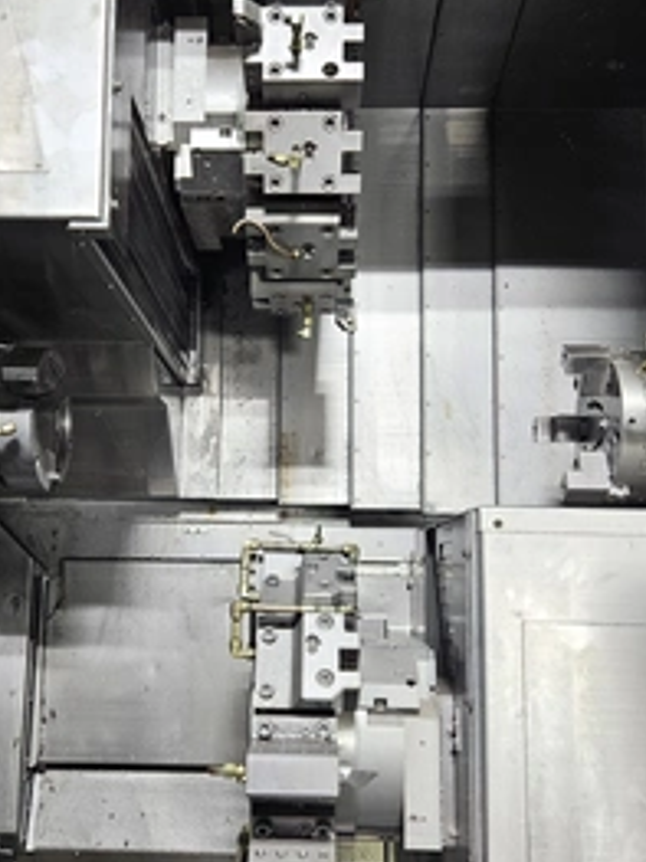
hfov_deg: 40.6
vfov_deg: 52.6
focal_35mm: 35
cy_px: 449
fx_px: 872
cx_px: 272
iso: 250
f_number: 1.8
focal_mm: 5.4
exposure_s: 1/120
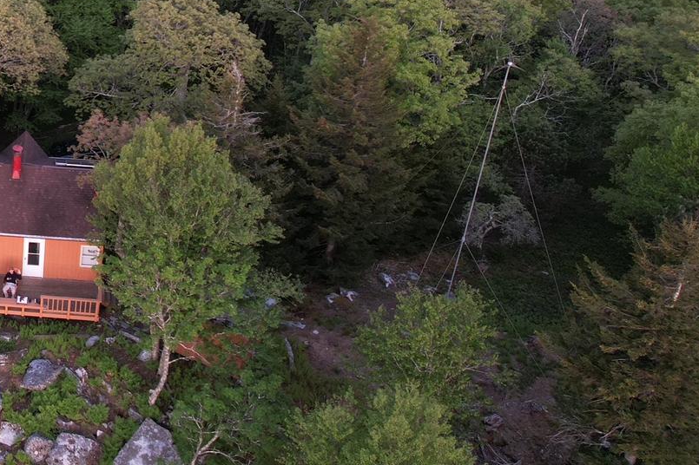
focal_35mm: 56
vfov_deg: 23.5
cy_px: 44
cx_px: -104
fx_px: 1087
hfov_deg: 31.0
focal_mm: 8.38
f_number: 2.8
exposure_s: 1/15
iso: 310
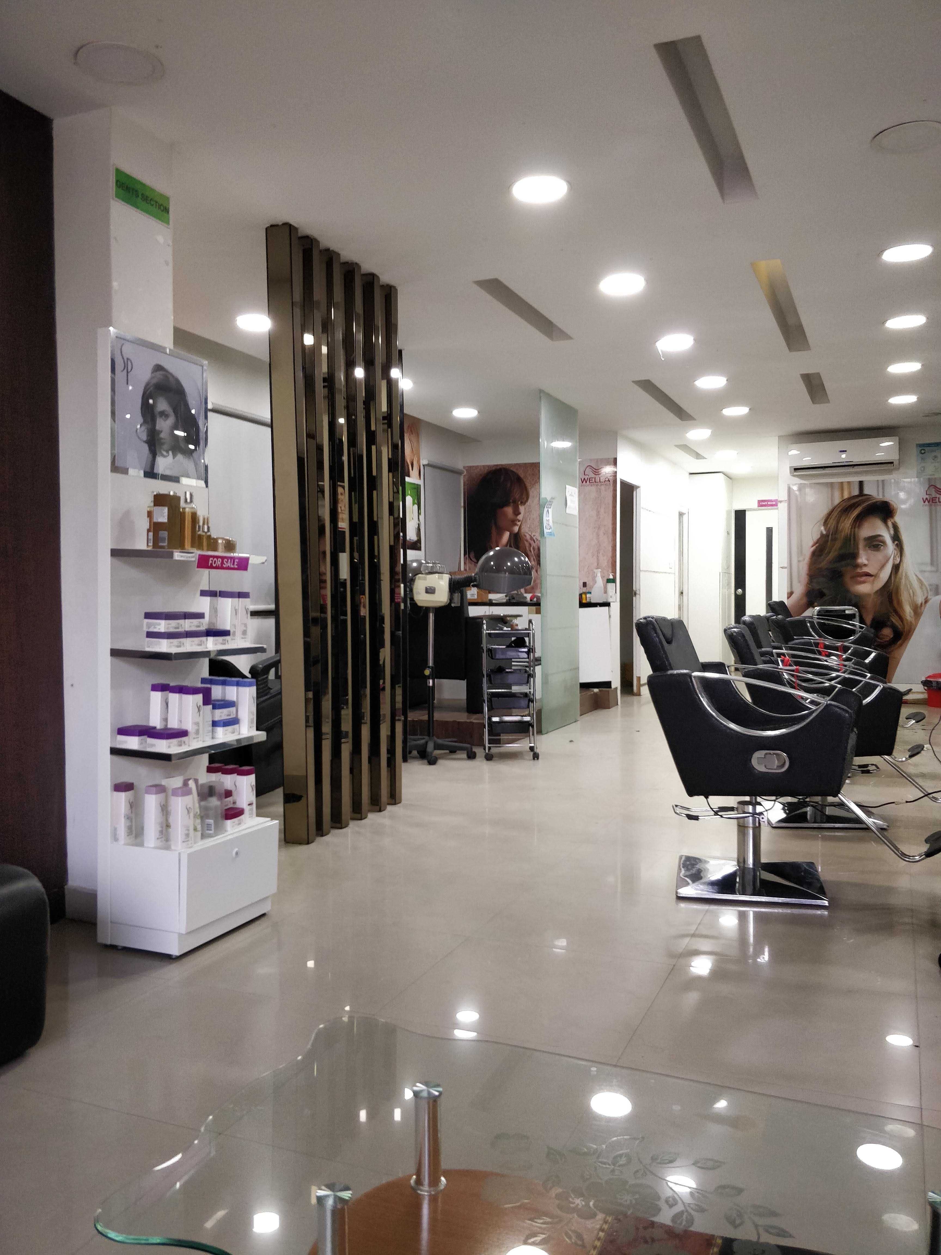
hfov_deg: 56.8
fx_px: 870
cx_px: 470
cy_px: 628
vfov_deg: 71.6
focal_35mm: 24
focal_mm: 4.1
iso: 640
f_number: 1.7
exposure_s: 1/50
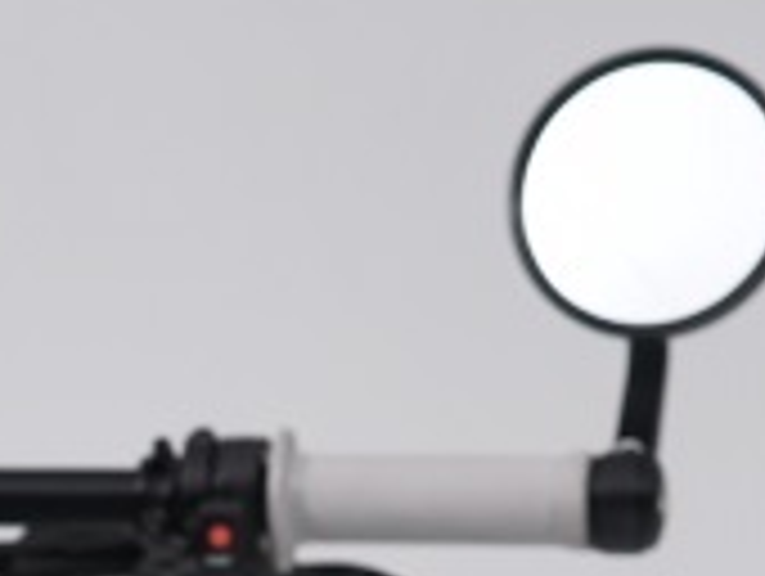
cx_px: -477
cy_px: 1930
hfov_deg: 4.1
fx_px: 10623
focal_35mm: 480
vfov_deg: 3.0
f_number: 6.3
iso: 200
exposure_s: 1/60
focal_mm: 85
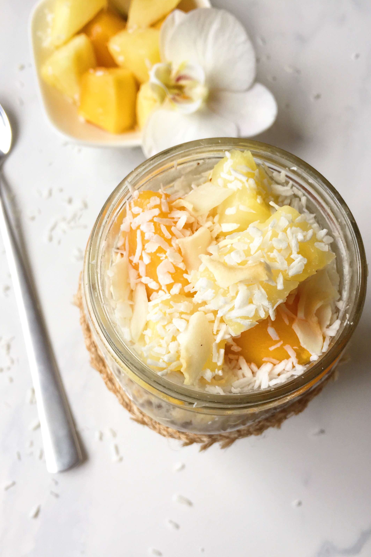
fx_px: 479
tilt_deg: -74.3
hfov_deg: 42.3
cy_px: 285
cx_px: 177
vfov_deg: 60.3
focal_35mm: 31
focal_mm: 4.15
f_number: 2.2
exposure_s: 1/60
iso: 40
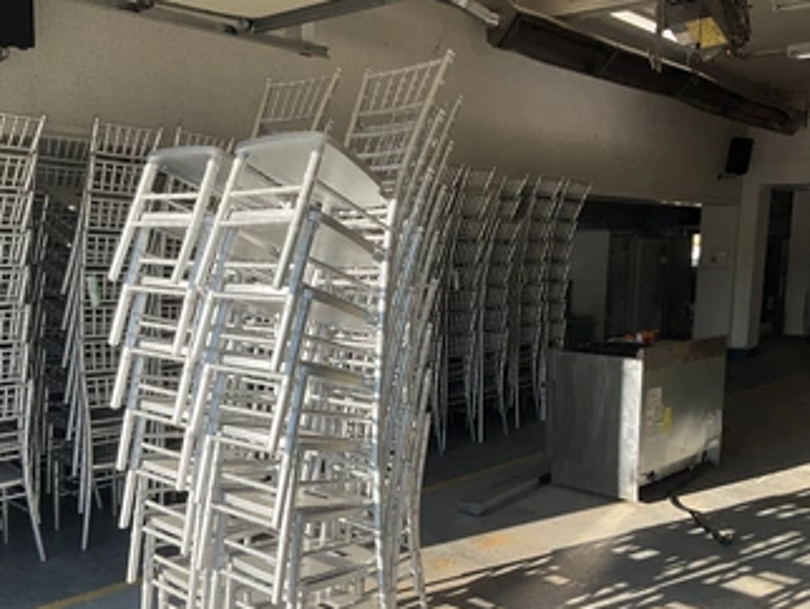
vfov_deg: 39.6
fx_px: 843
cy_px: 360
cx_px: 385
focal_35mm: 36
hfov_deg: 51.3
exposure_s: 1/545
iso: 25
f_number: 1.8
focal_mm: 3
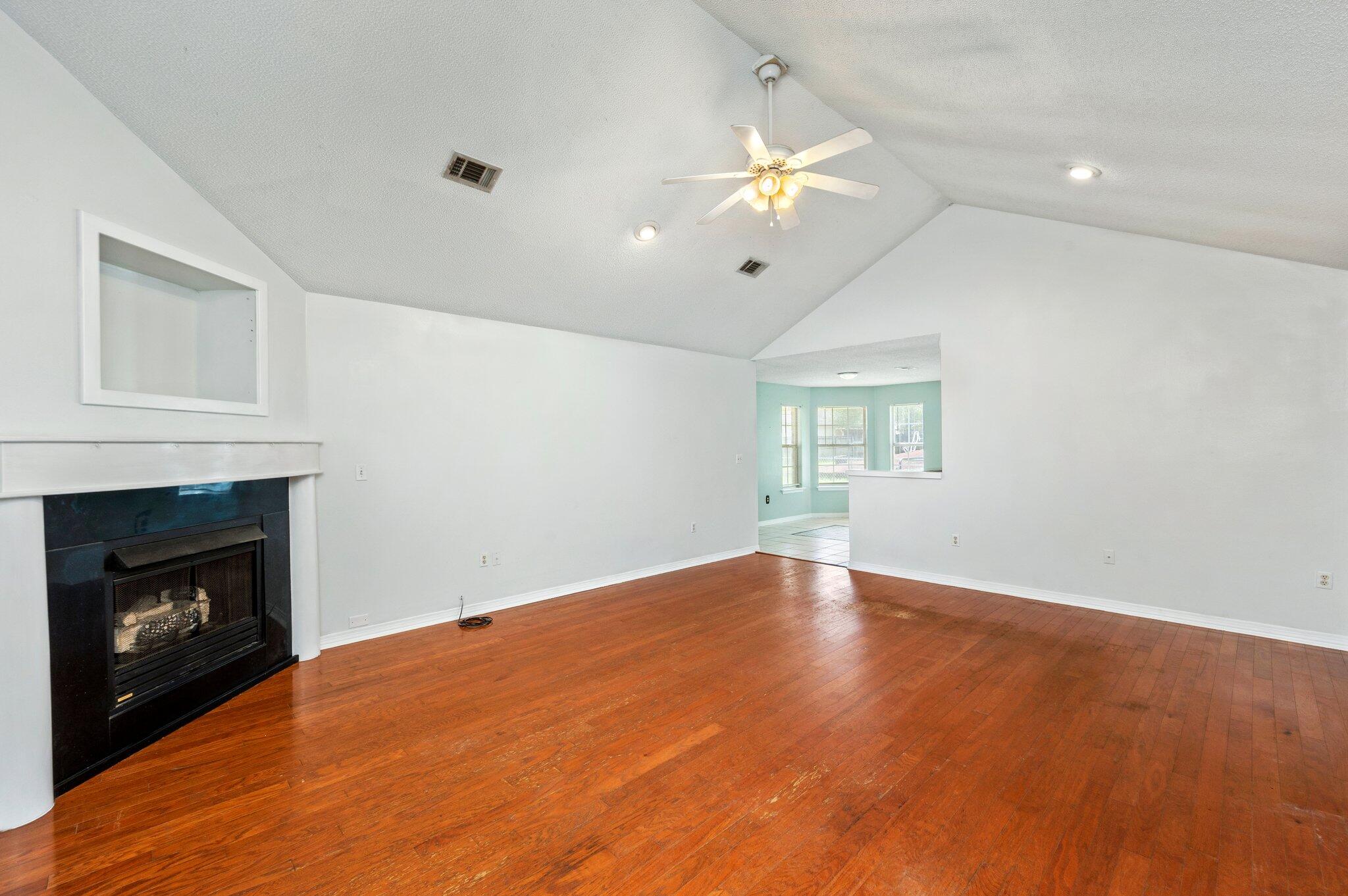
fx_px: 524
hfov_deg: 104.3
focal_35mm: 14
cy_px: 448
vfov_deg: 81.1
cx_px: 674
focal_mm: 14
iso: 320
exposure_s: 1/40
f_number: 9
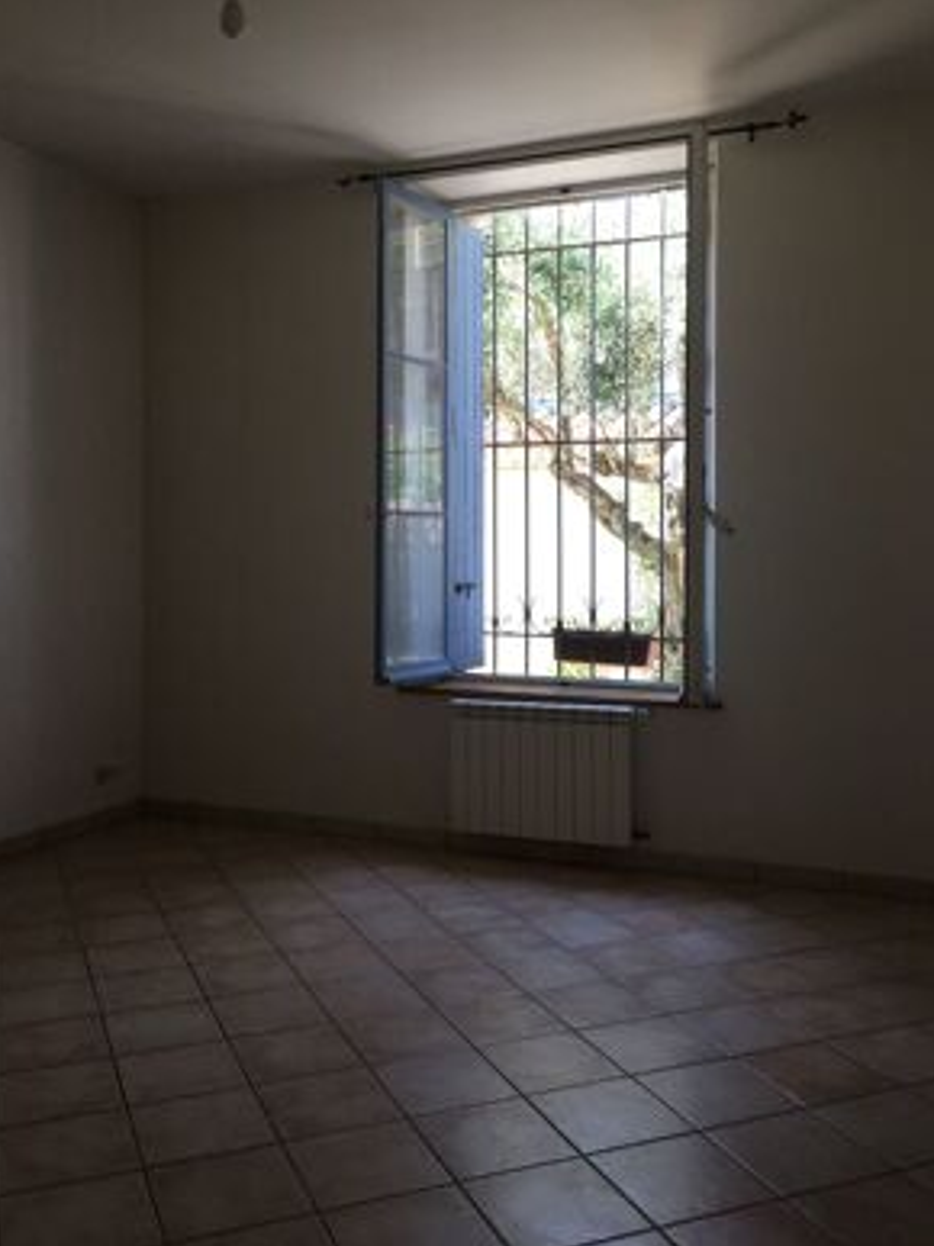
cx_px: 444
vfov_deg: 56.8
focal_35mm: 32
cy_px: 571
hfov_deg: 44.1
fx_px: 1152
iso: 40
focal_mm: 4.15
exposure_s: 1/100
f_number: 2.2
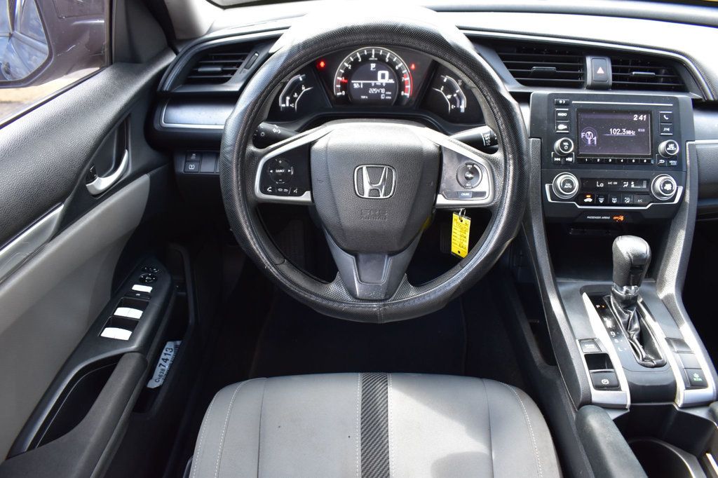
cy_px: 239
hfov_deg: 67.4
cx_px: 359
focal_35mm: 27
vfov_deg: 47.9
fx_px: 538
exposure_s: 1/15
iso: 560
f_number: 6.3
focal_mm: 18
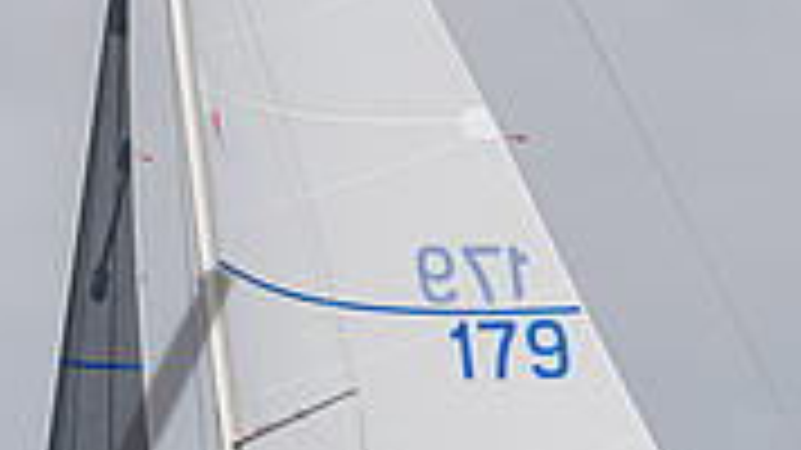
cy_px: 948
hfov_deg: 2.6
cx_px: 525
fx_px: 17475
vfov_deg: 1.5
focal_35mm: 823
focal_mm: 200
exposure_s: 1/640
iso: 160
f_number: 6.3
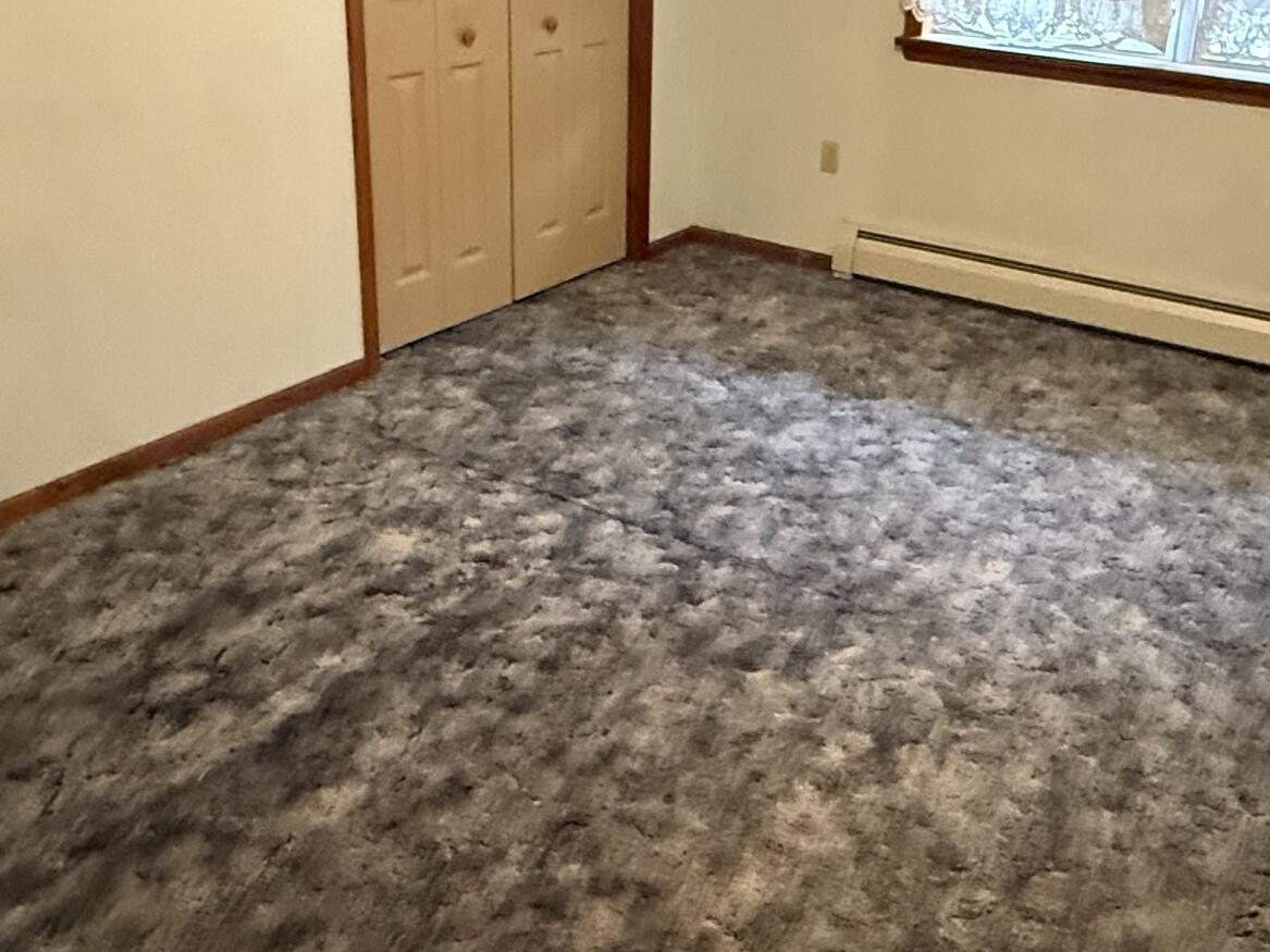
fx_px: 1321
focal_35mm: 36
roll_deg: -3.0
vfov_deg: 38.9
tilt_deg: -17.0
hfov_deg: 50.8
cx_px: 797
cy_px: 271
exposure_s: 1/60
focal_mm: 2.22
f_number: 2.2
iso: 1250
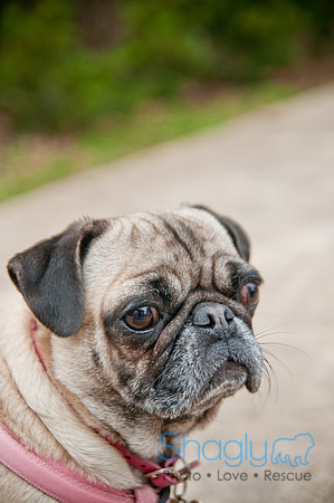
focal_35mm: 75
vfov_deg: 27.0
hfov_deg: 18.1
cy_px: 252
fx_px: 1046
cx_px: 167
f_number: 2.8
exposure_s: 1/500
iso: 200
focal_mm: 50
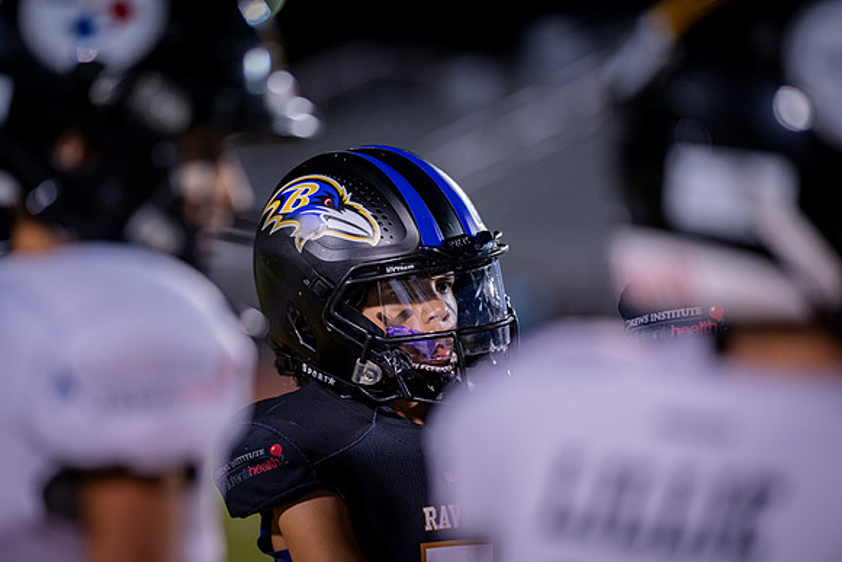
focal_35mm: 148
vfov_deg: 9.3
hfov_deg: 13.9
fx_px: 3458
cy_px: 300
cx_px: 387
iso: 1250
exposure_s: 1/1000
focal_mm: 135
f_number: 1.8
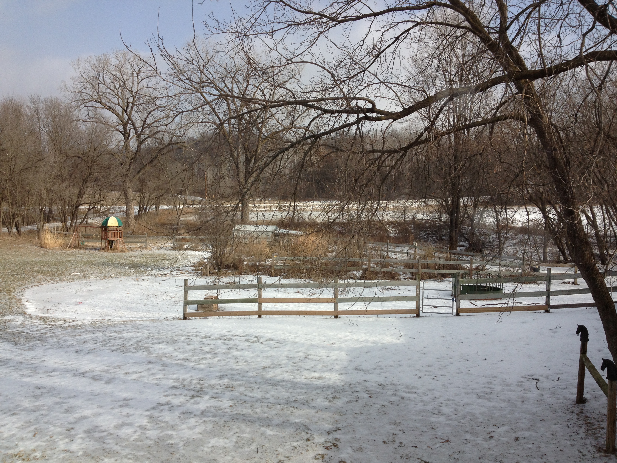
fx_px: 624
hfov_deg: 52.6
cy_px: 232
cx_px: 308
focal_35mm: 35
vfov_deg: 40.7
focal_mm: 4.28
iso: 50
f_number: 2.4
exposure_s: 1/1126
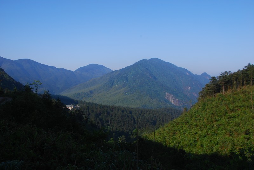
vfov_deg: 35.6
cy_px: 85
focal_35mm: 38
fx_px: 265
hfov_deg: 51.2
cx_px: 127
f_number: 14
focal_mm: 25
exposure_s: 1/100
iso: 100
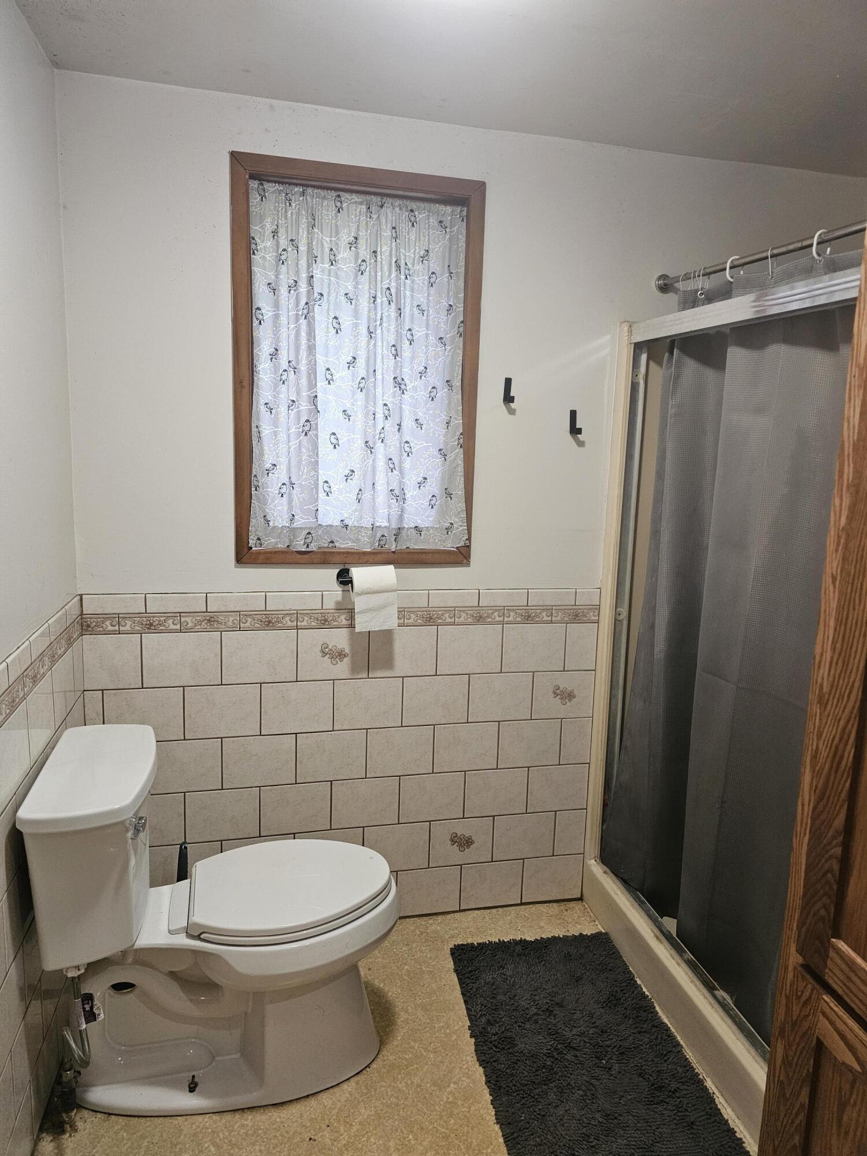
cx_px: 434
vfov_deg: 73.9
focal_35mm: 23
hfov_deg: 58.9
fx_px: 768
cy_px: 578
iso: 640
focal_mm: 6.3
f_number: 1.7
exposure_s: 1/120
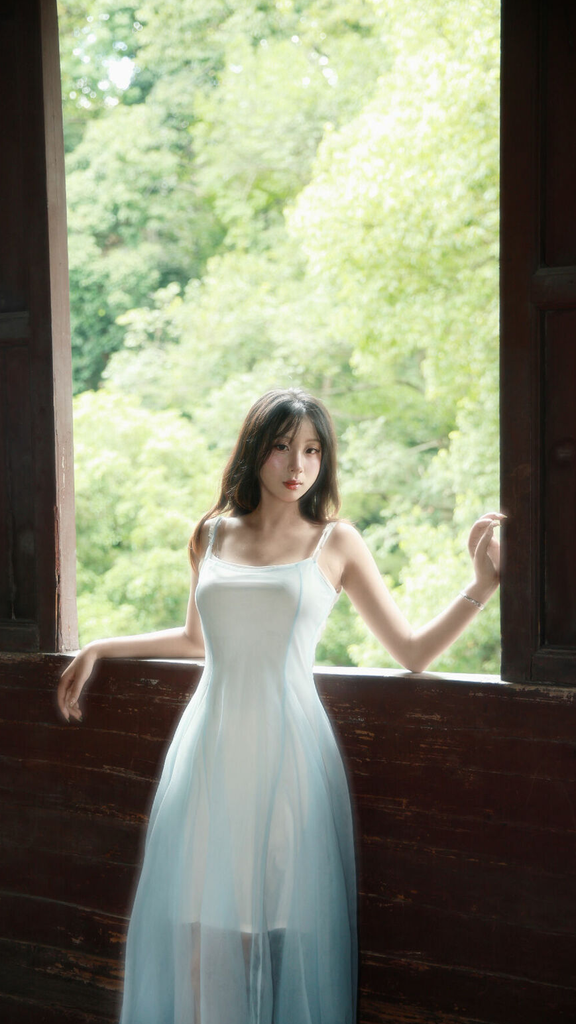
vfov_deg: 43.7
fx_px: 1276
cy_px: 515
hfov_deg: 25.4
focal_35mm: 47
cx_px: 264
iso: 320
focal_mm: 45
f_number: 2.8
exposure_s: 1/80
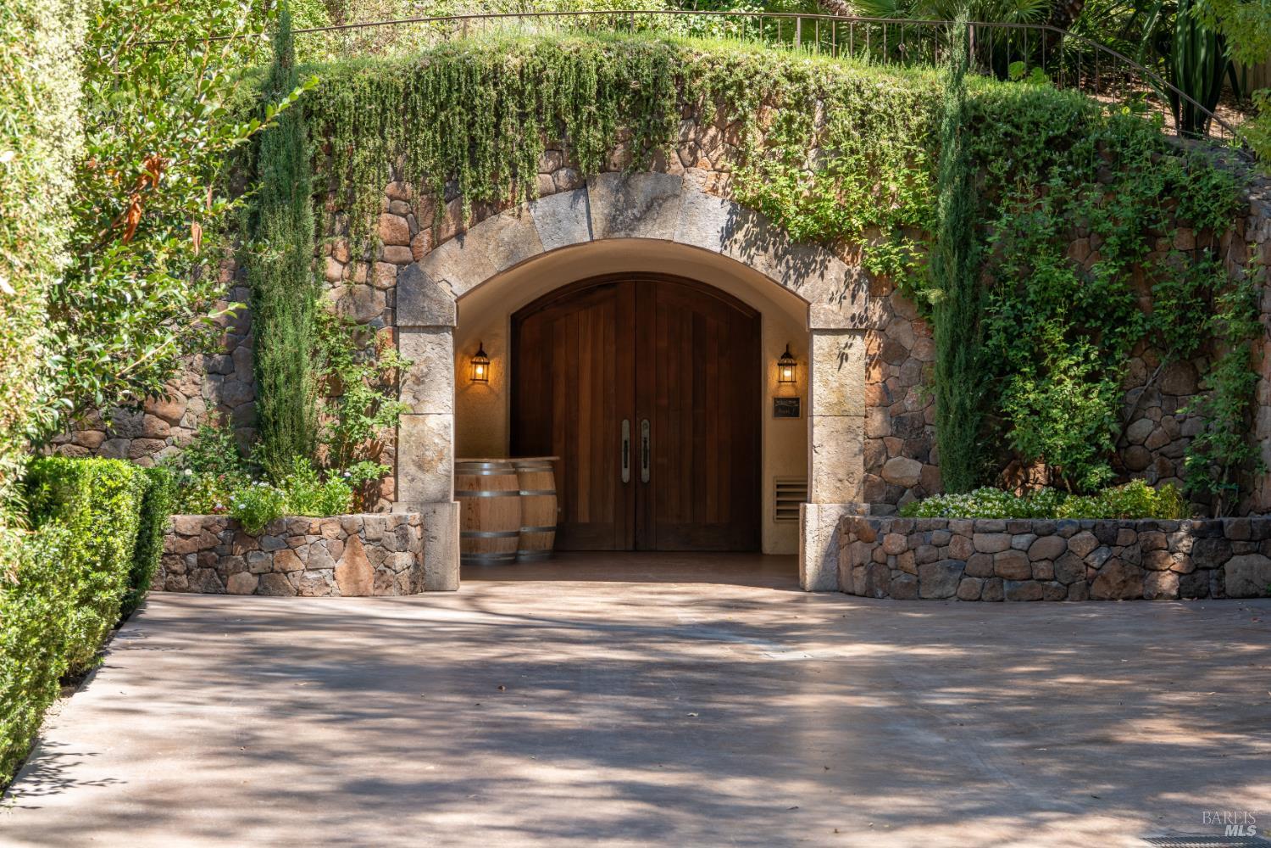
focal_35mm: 70
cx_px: 636
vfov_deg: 19.5
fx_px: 2471
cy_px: 424
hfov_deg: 28.8
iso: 100
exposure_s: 1/400
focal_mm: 70
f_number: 9
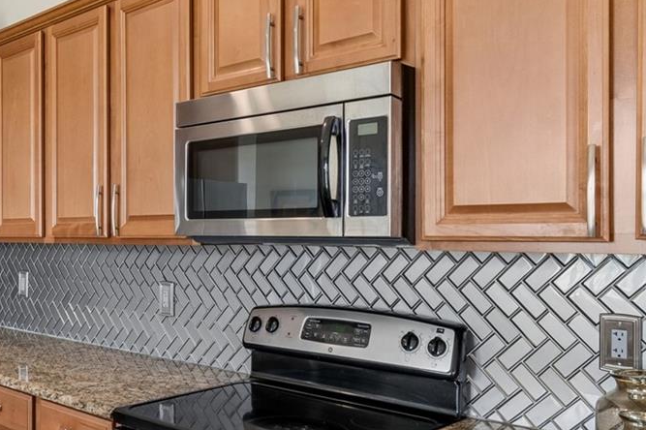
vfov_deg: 36.7
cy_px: 250
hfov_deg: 52.1
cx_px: 212
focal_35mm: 36
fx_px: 646
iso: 100
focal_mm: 10
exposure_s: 1/5
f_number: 7.1
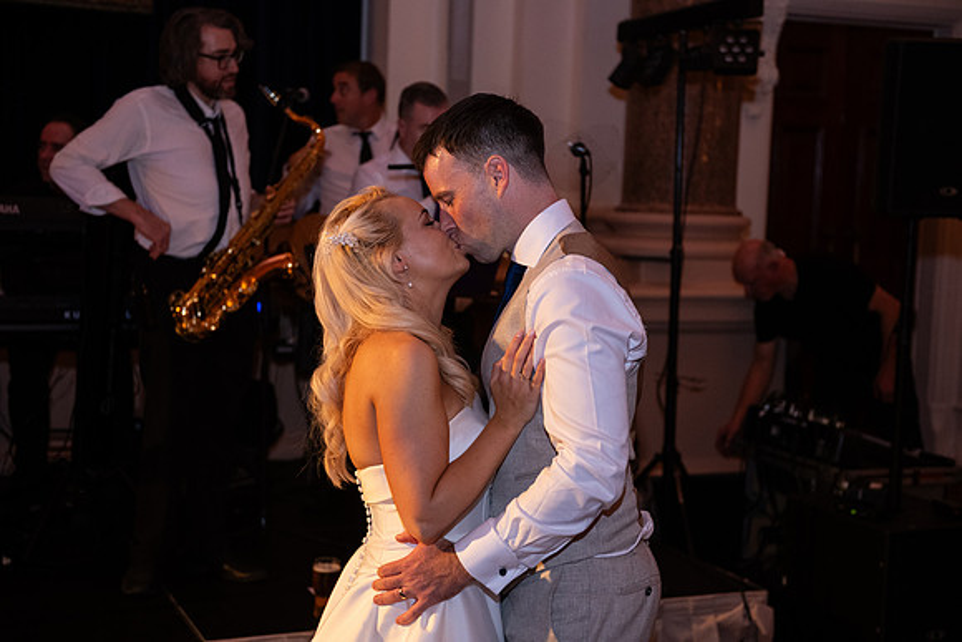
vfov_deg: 24.6
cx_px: 481
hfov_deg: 36.2
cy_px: 321
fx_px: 1470
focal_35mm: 55
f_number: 3.5
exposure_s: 1/160
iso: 1250
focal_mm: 55
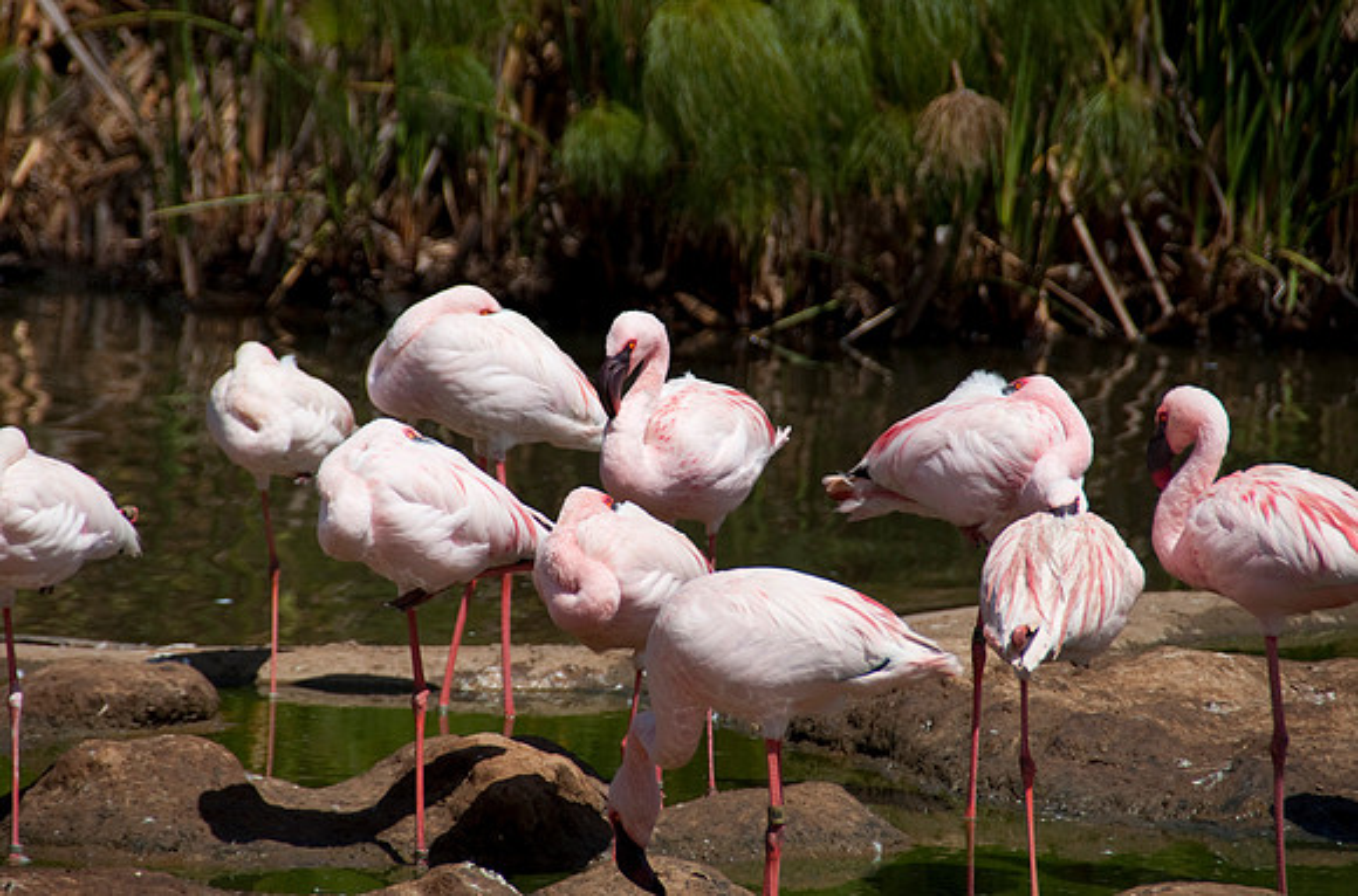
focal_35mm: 300
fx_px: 11283
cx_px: 679
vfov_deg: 4.6
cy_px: 448
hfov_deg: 6.9
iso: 200
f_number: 6.3
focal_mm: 200
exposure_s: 1/1250
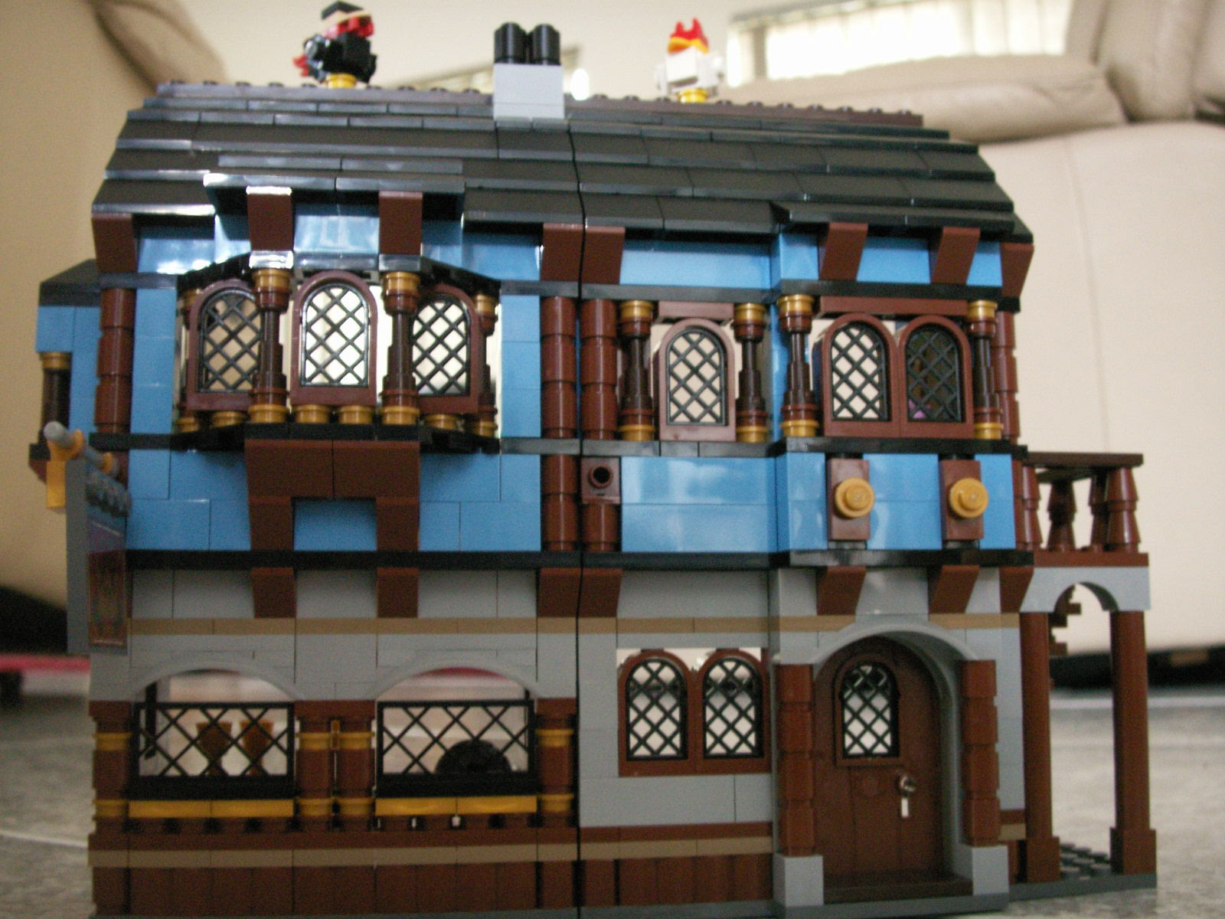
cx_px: 612
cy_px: 460
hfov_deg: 50.1
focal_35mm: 37
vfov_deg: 38.7
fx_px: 1309
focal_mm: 7.7
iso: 160
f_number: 3.5
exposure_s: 1
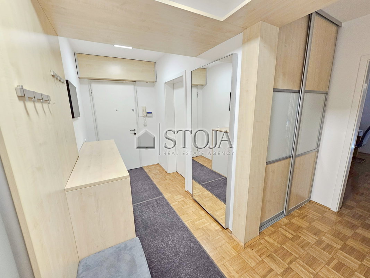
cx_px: 185
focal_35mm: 13
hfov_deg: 106.2
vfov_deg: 89.9
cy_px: 139
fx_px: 139
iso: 320
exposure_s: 1/33.3
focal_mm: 2.2
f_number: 2.2
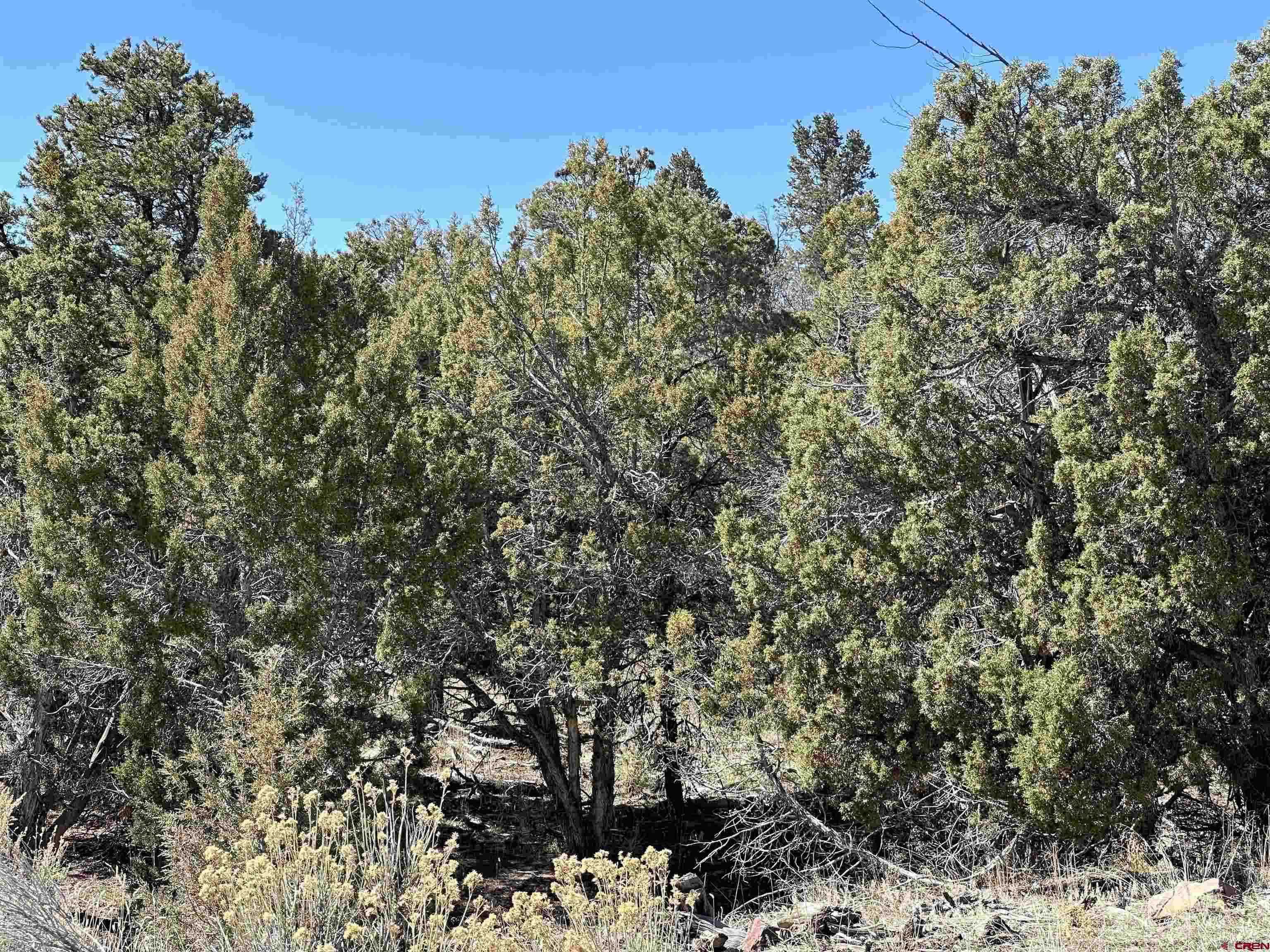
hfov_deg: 25.3
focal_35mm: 77
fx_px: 2825
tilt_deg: +2.9
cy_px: 476
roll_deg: -2.4
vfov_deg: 19.1
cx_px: 635
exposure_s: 1/291
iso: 32
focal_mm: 9
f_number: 2.8
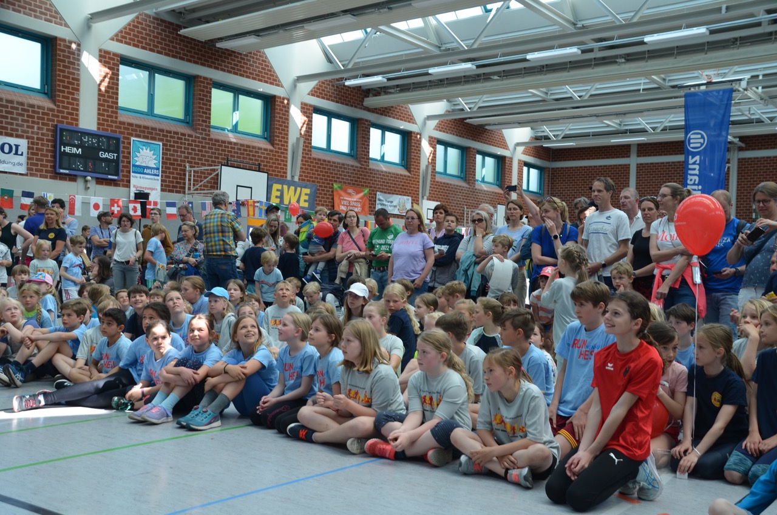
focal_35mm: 38
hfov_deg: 51.4
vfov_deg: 35.3
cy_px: 258
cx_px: 388
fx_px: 808
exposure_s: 1/125
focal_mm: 25
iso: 200
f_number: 5.6
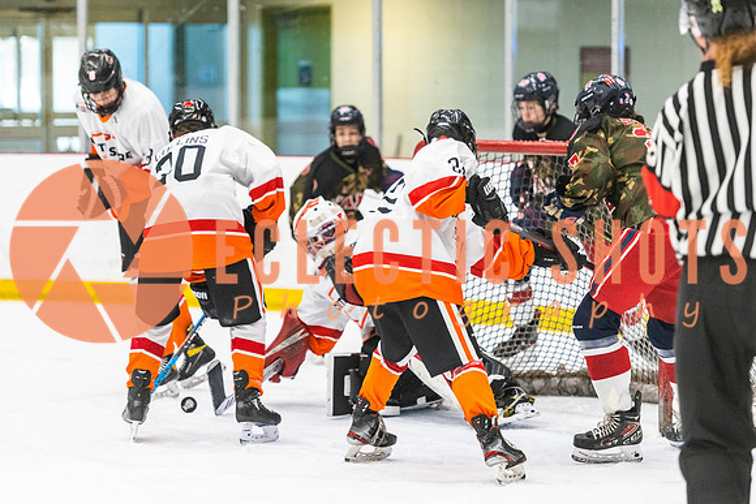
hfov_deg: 12.2
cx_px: 382
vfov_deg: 8.2
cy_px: 265
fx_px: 3532
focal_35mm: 168
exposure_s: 1/640
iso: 2500
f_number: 2.8
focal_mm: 135
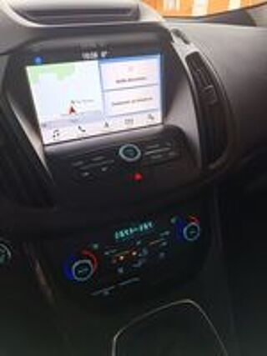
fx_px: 247
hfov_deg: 56.8
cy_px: 178
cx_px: 134
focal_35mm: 24
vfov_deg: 71.6
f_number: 1.7
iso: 1016
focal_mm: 5.31
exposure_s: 1/50
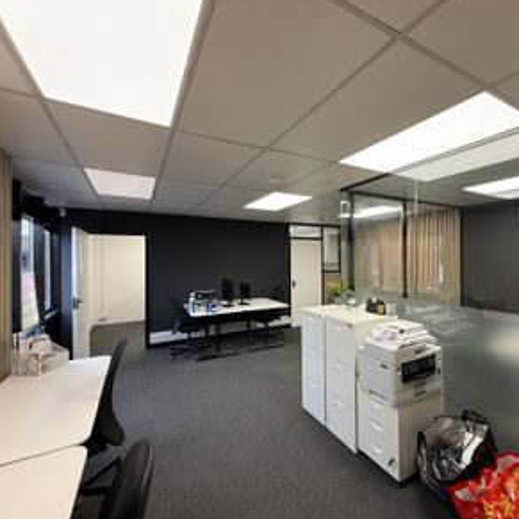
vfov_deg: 84.0
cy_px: 257
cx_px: 312
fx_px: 288
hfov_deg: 82.9
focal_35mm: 17
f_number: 2.2
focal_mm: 2.22
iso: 160
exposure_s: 1/100
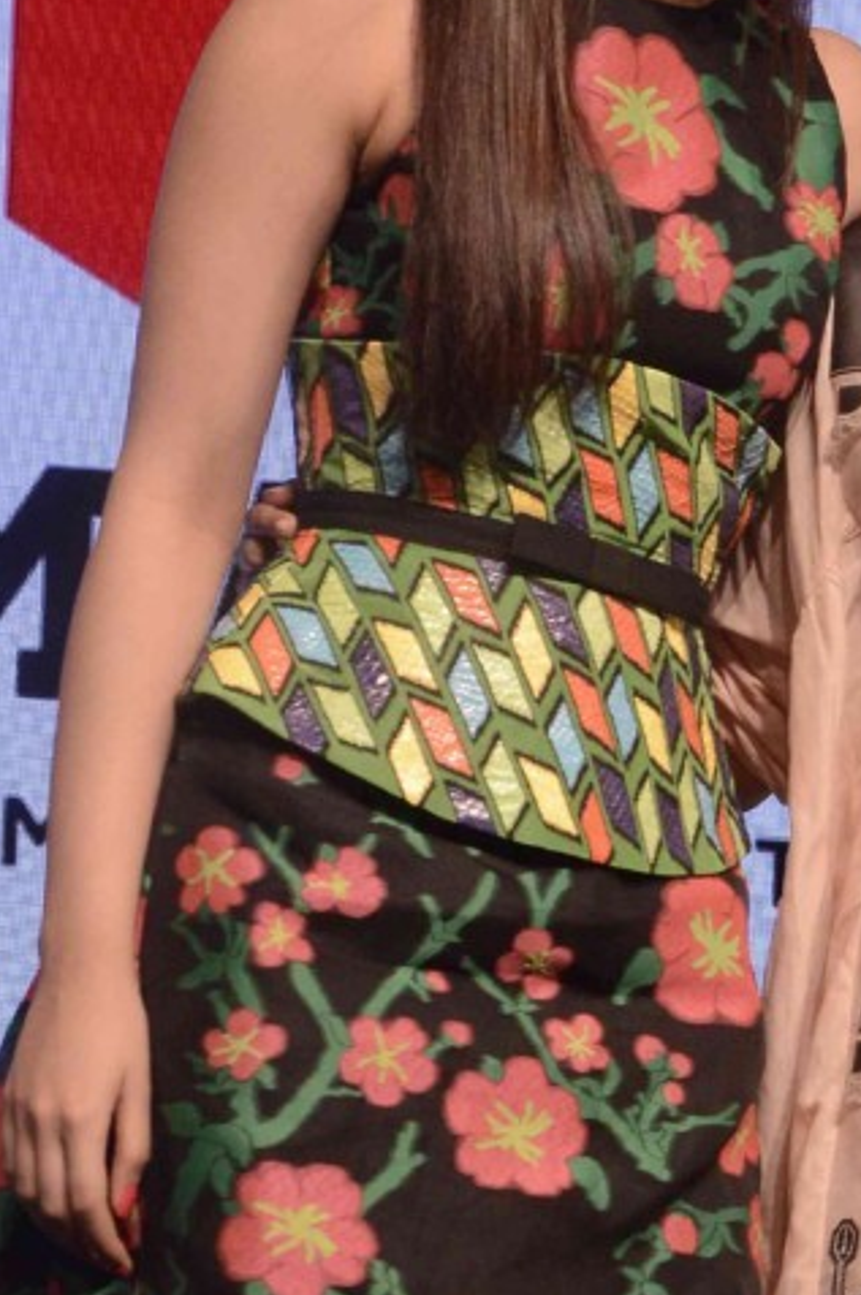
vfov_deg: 12.0
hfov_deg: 7.9
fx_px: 6148
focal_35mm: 171
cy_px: 1086
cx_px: 1138
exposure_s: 1/160
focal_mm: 34
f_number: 9
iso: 800
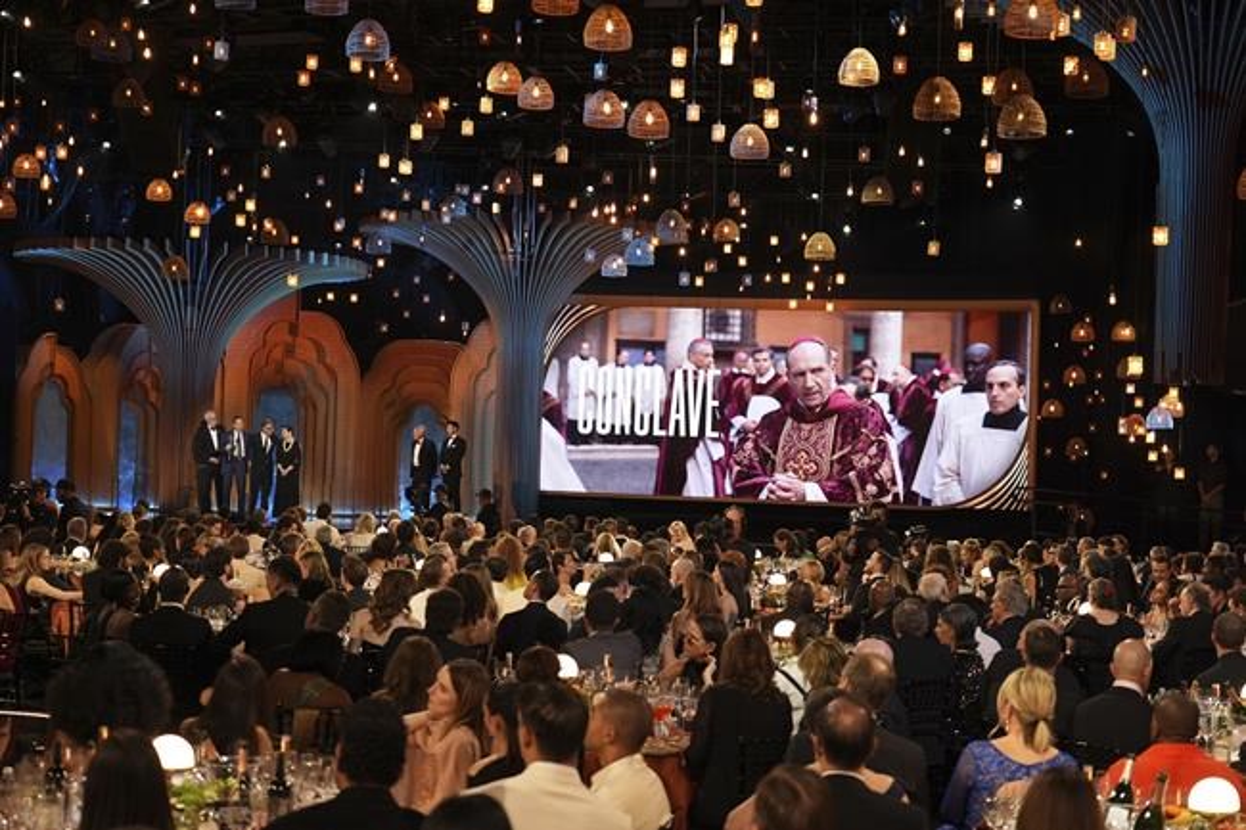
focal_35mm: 55
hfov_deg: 36.3
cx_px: 623
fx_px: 1903
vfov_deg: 24.6
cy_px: 415
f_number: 4
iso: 1600
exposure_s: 1/100
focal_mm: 55
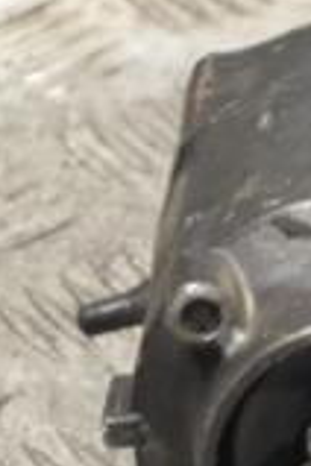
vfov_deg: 6.6
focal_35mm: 311
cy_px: 381
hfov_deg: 4.4
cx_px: 443
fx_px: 4028
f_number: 7.1
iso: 3200
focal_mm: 55
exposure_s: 1/200
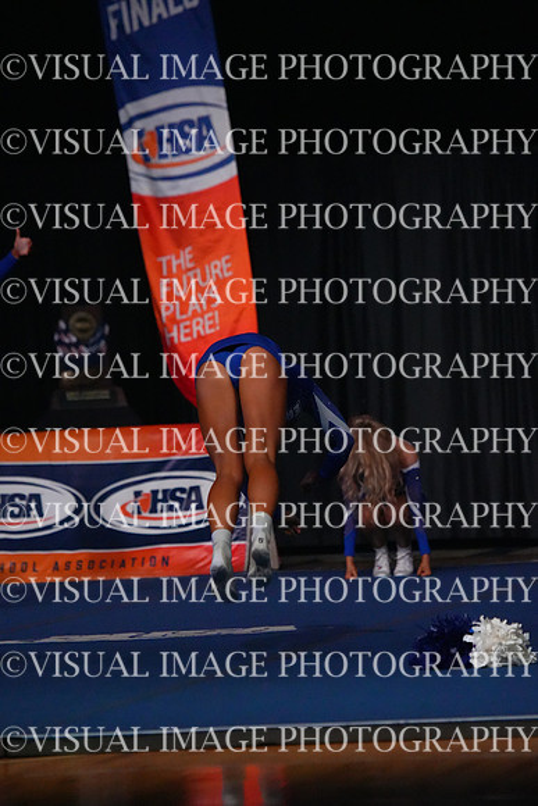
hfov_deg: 5.0
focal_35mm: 275
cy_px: 403
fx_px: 6160
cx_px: 269
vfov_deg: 7.5
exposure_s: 1/1250
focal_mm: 275
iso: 16000
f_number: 5.6
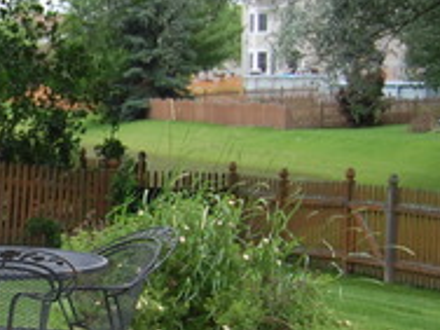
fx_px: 1869
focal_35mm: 147
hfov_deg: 12.6
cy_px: 360
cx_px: -250
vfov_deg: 10.0
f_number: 7.1
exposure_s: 1/200
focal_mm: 30
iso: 200
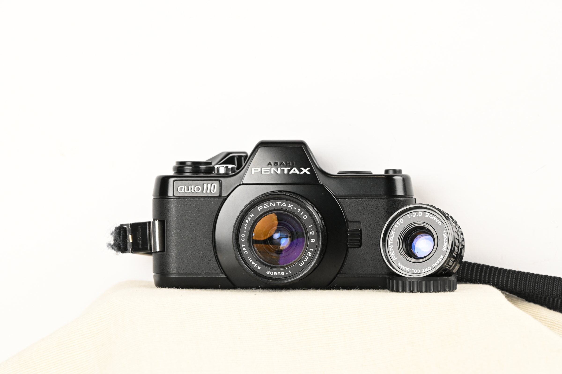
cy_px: 187
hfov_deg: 17.1
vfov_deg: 11.4
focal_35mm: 120
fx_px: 1872
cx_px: 281
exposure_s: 1/100
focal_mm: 120
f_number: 14
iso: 3200
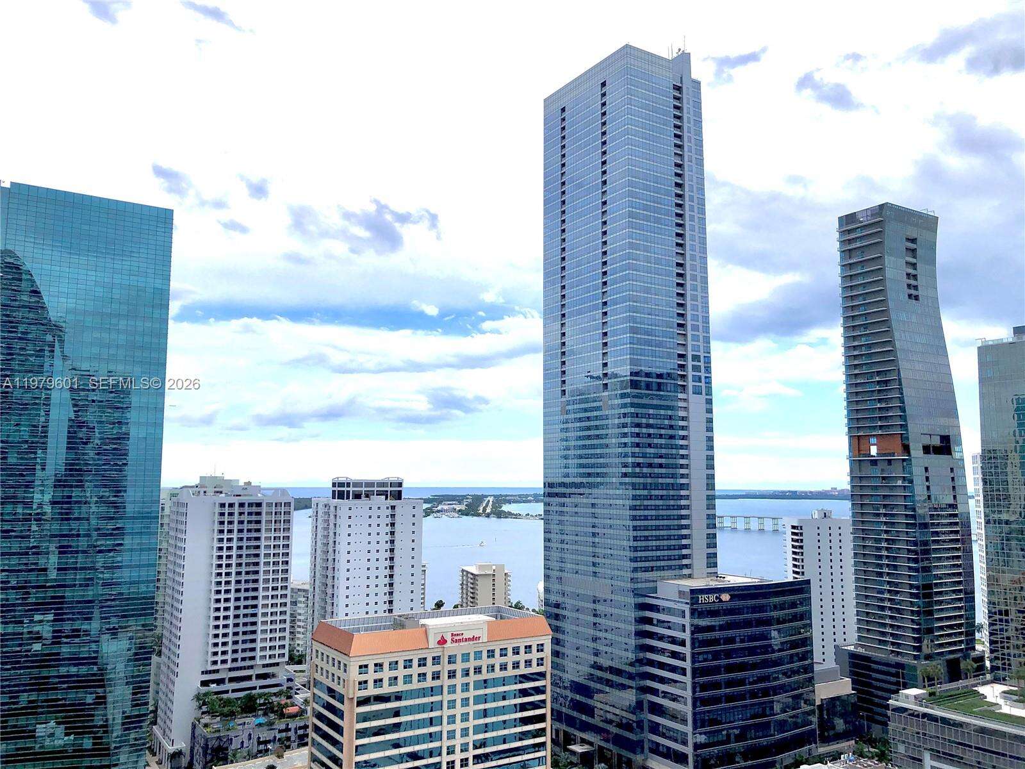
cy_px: 384
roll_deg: -0.2
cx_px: 512
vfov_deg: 49.7
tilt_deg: +6.5
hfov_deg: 63.4
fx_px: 829
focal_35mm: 28
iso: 20
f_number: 1.8
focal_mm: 4
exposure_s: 1/2208
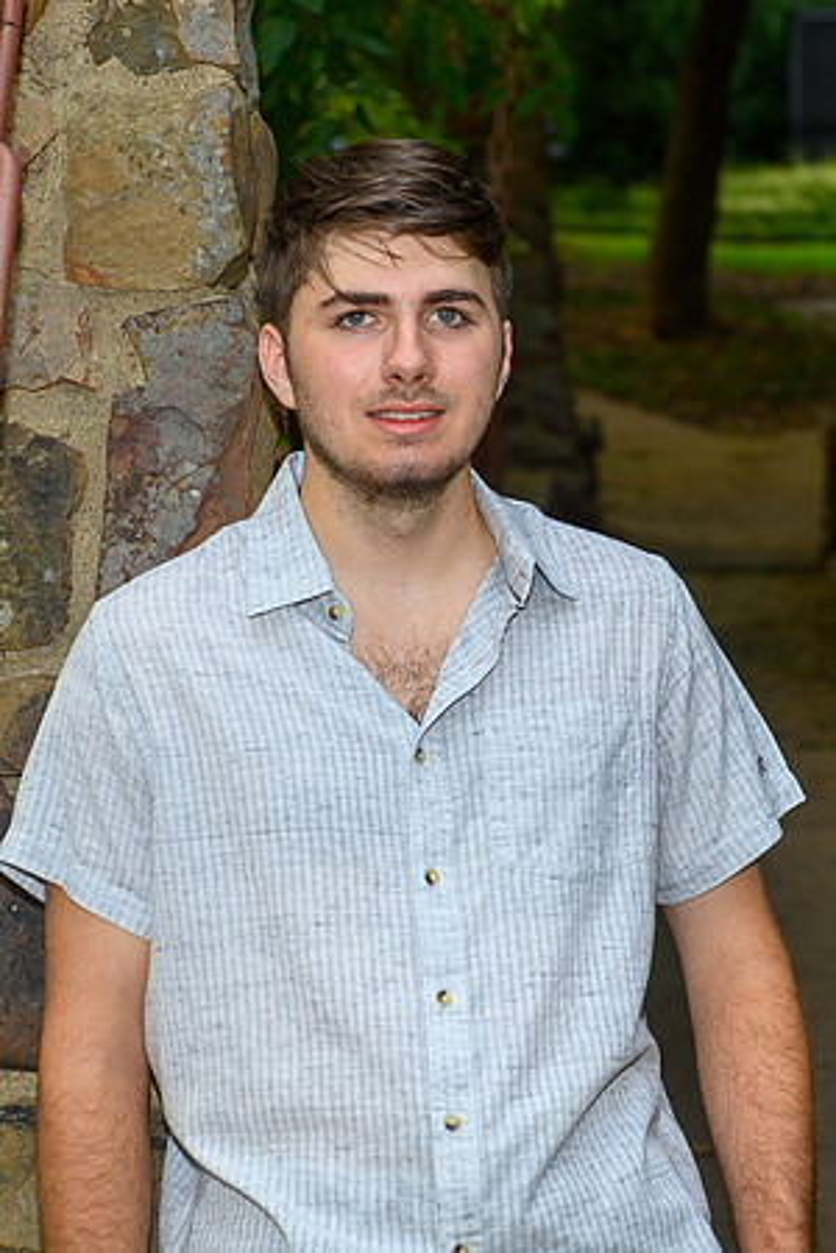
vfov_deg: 16.5
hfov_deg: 11.1
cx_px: 386
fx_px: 4316
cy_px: 581
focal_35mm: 124
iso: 200
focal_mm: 70
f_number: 5
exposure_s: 1/80
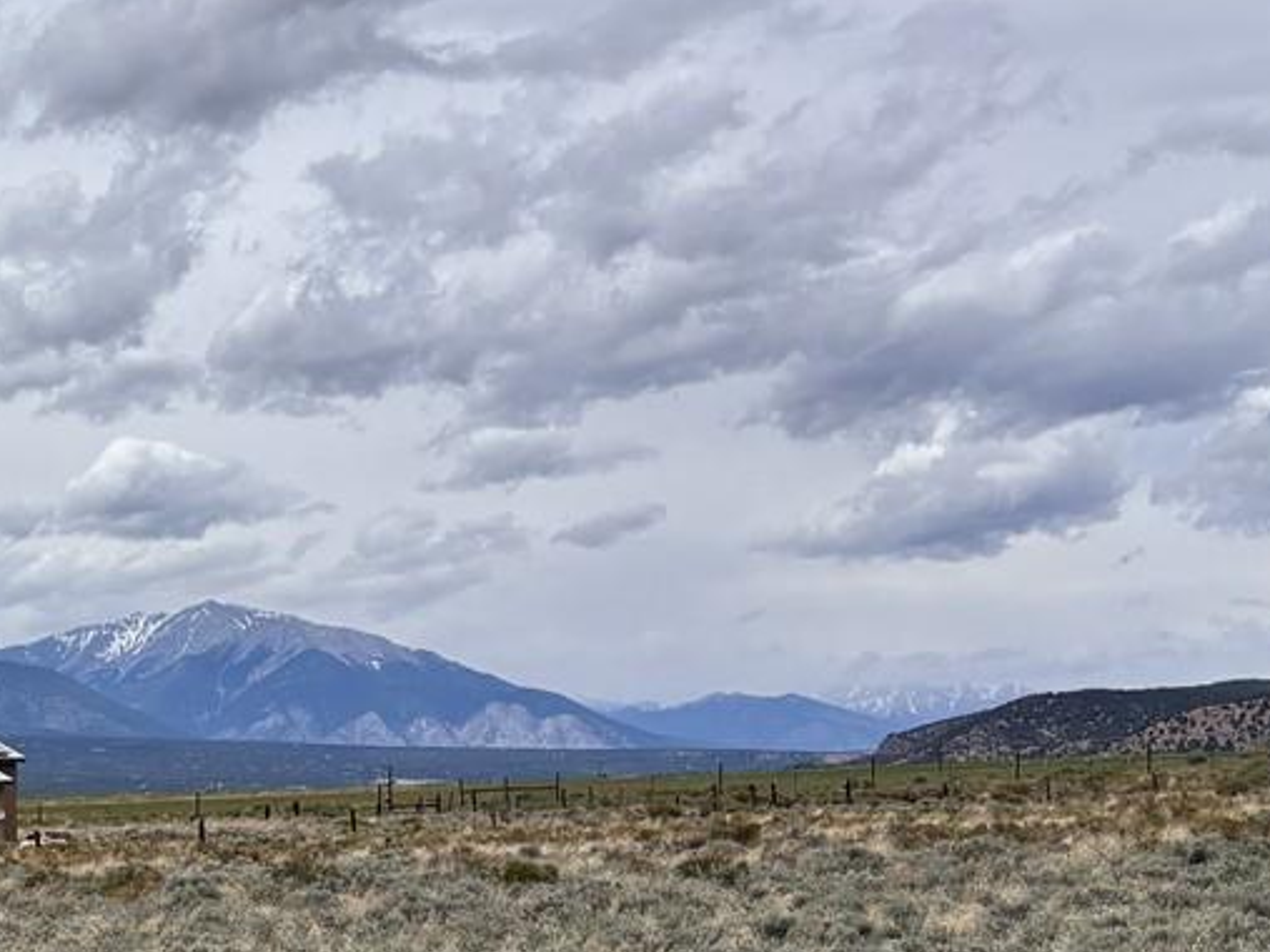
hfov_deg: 20.5
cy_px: 711
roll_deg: +0.8
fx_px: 3008
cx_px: -616
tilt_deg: +1.7
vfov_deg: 17.9
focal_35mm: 82
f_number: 1.6
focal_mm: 5.96
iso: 50
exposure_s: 1/8333
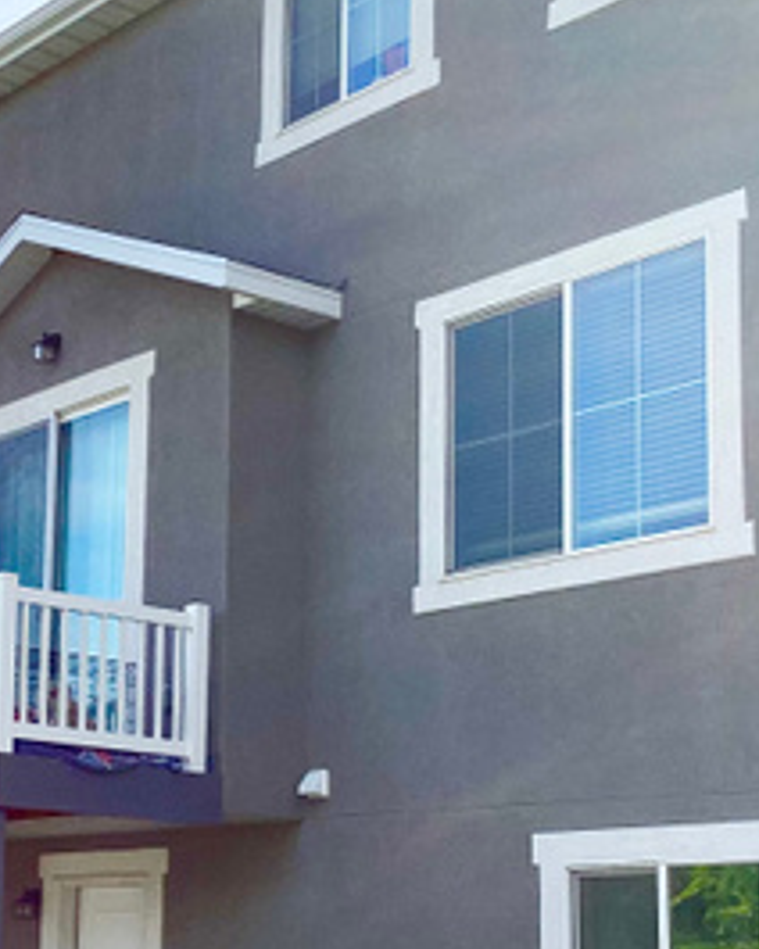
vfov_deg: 26.0
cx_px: 72
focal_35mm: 73
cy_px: 609
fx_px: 2050
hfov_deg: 20.5
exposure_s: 1/858
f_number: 2.4
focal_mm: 3.3
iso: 25
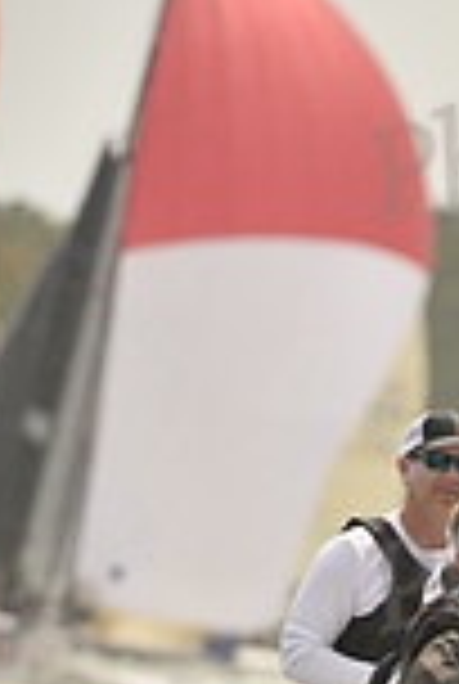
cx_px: 1242
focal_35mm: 1295
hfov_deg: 1.1
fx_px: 24653
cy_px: 686
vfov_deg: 1.6
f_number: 7.1
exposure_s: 1/1600
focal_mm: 340
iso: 320
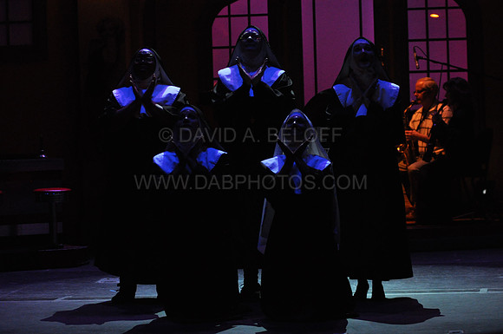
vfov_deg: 11.4
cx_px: 252
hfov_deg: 17.1
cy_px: 167
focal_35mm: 120
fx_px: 1674
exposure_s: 1/400
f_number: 2.8
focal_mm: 80
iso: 1600
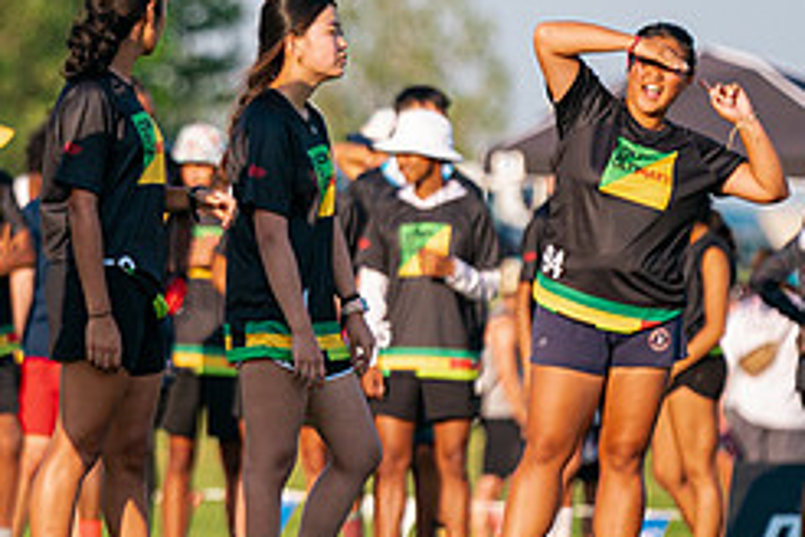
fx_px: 11493
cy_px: 165
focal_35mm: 514
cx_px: 223
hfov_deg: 4.0
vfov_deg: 2.7
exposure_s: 1/4000
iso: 500
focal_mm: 200
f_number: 2.8
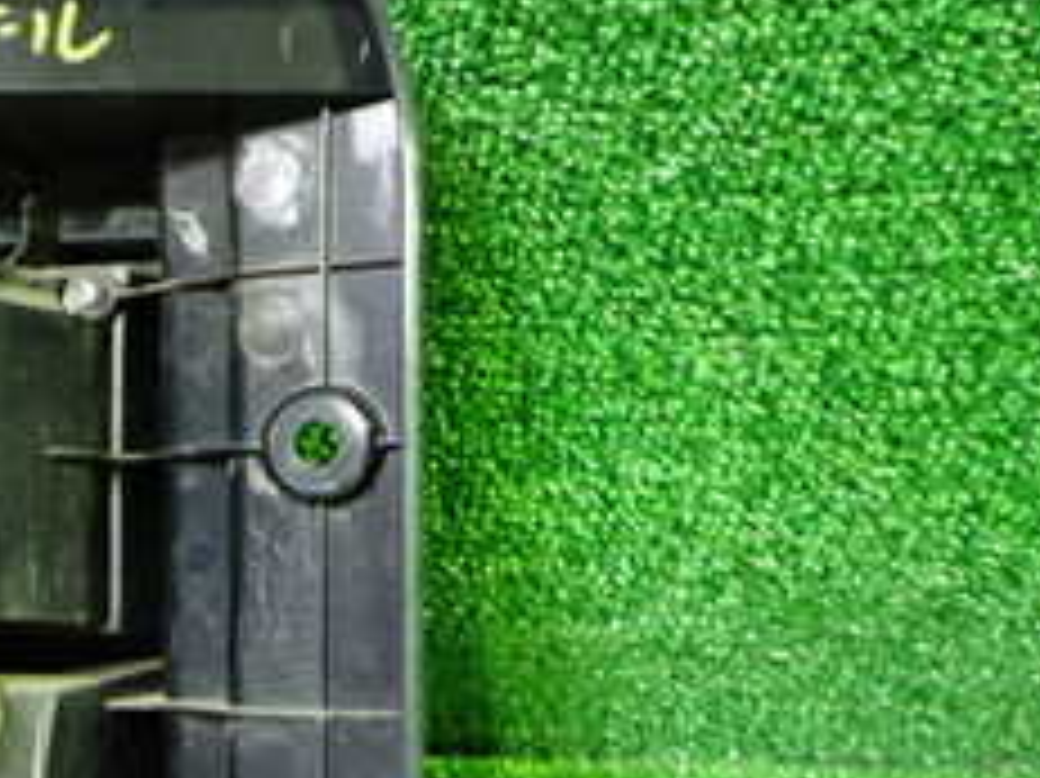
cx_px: -207
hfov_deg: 26.5
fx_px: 1952
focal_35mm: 65
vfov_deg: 22.1
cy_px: 679
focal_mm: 4.5
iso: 640
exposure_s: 1/30
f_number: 2
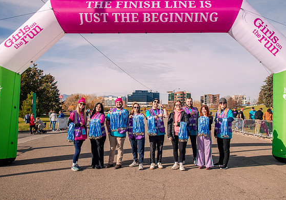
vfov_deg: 42.3
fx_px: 258
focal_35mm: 32
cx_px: 152
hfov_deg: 57.9
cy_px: 107
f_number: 10
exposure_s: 1/1000
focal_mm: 27
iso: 800
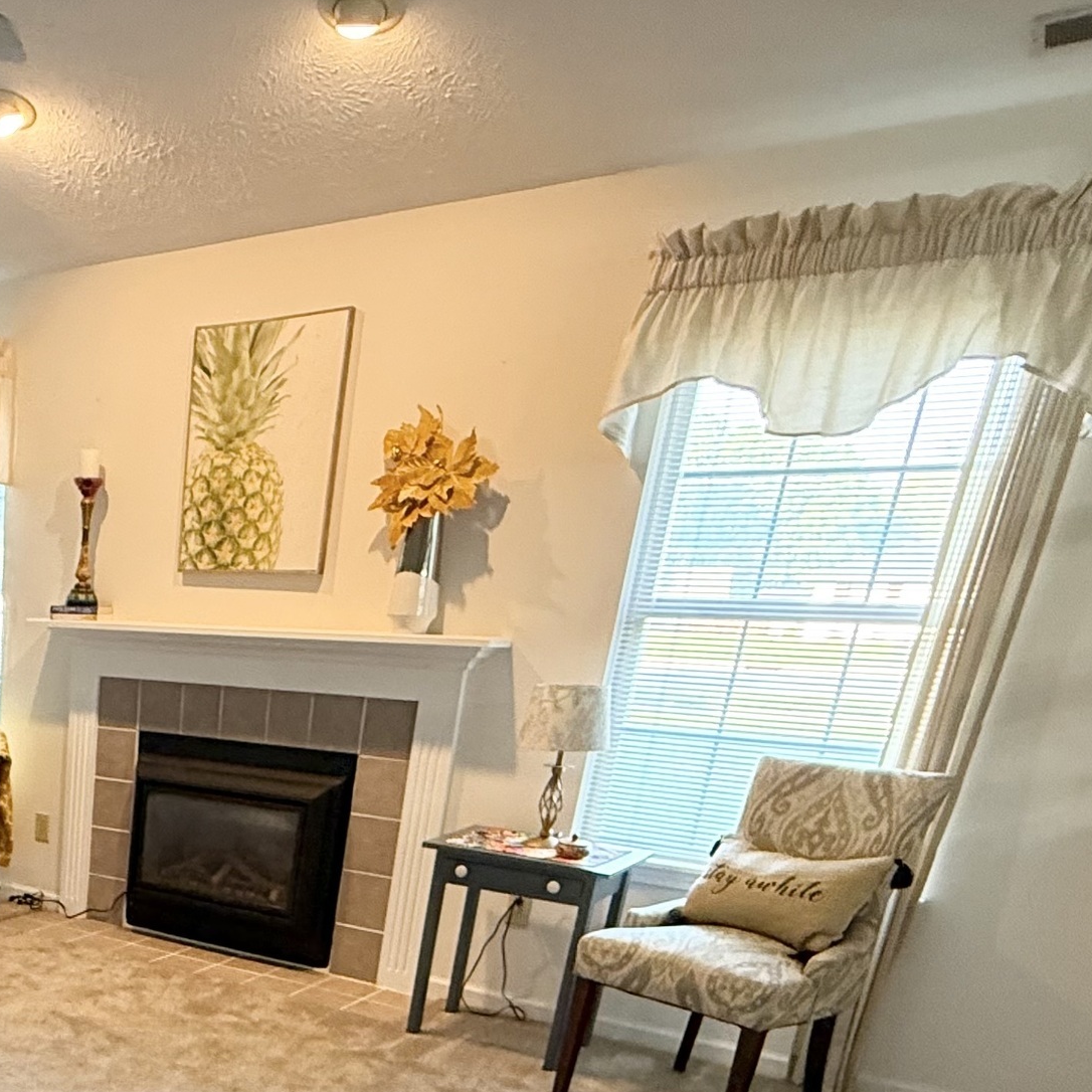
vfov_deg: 40.9
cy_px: 1107
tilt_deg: -22.4
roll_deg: -1.8
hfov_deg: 40.9
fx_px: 1249
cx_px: -11
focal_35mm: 35
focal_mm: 2.22
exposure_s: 1/60
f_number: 2.2
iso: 400
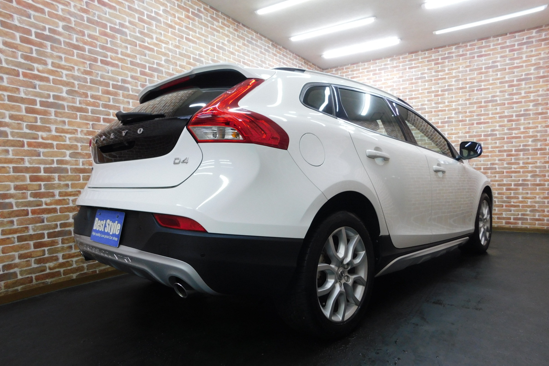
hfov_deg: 73.7
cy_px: 203
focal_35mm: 24
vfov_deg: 53.0
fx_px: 366
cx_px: 274
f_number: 3
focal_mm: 4
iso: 200
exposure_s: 1/30
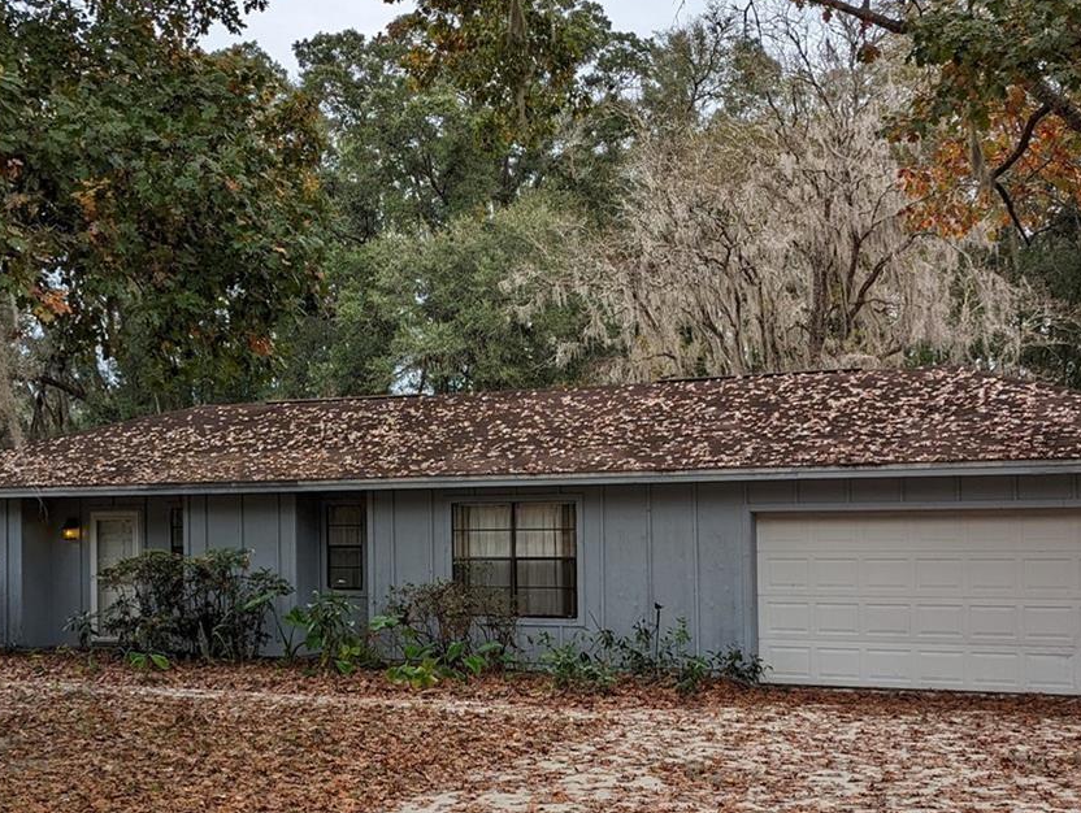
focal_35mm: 46
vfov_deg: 31.4
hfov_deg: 41.2
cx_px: 522
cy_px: 512
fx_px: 1438
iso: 46
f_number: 1.85
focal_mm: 6.81
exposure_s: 1/1058
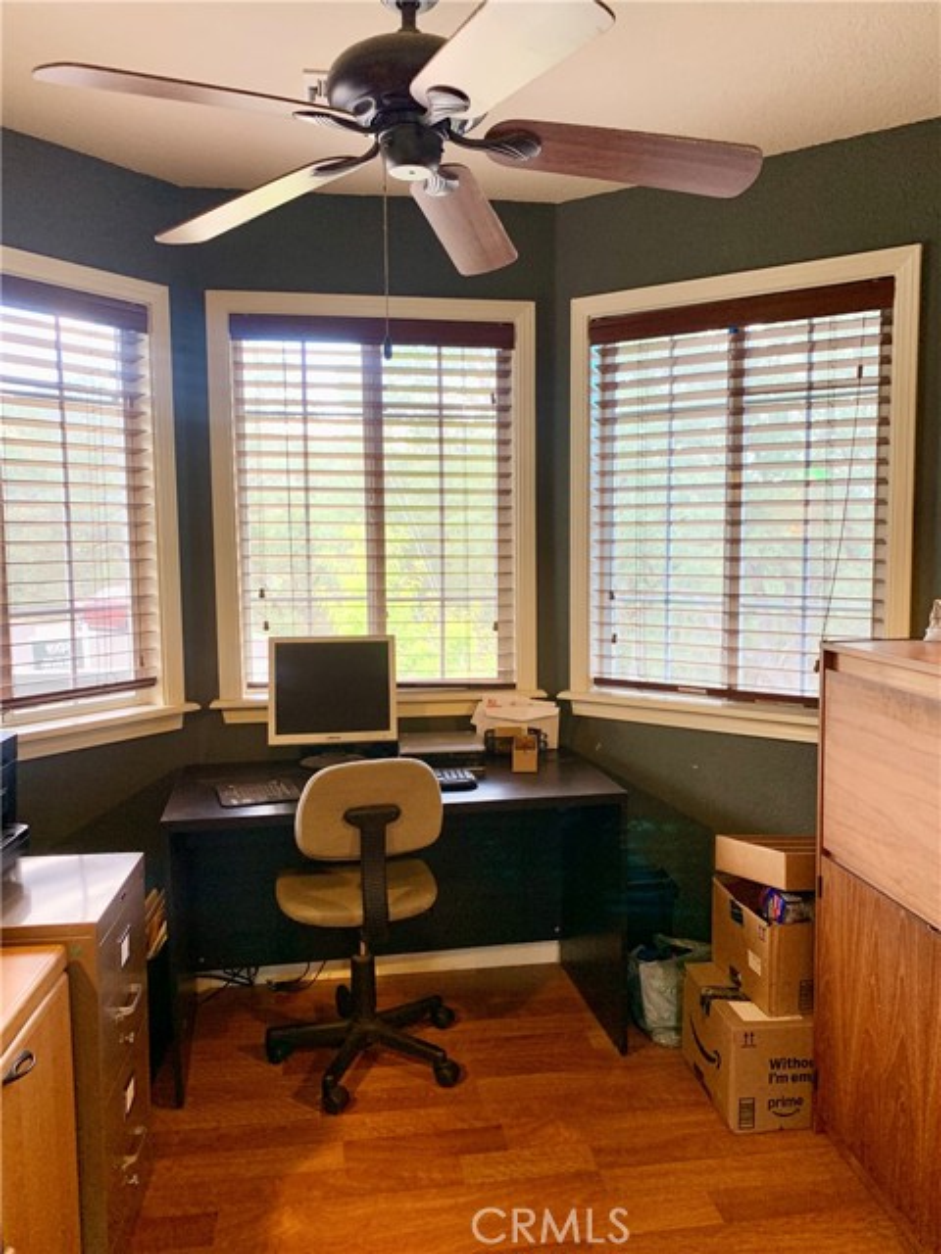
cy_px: 627
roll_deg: +0.0
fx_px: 942
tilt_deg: -4.4
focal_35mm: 26
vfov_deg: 67.3
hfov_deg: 53.1
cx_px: 470
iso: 100
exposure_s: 1/60
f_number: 1.8
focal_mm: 4.25
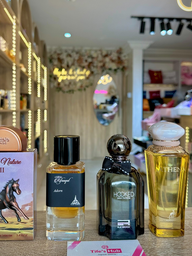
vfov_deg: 56.7
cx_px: 85
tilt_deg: +0.5
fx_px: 237
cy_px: 113
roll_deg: -0.8
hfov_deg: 44.1
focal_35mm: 32
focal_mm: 6.86
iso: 80
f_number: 1.78
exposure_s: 1/290
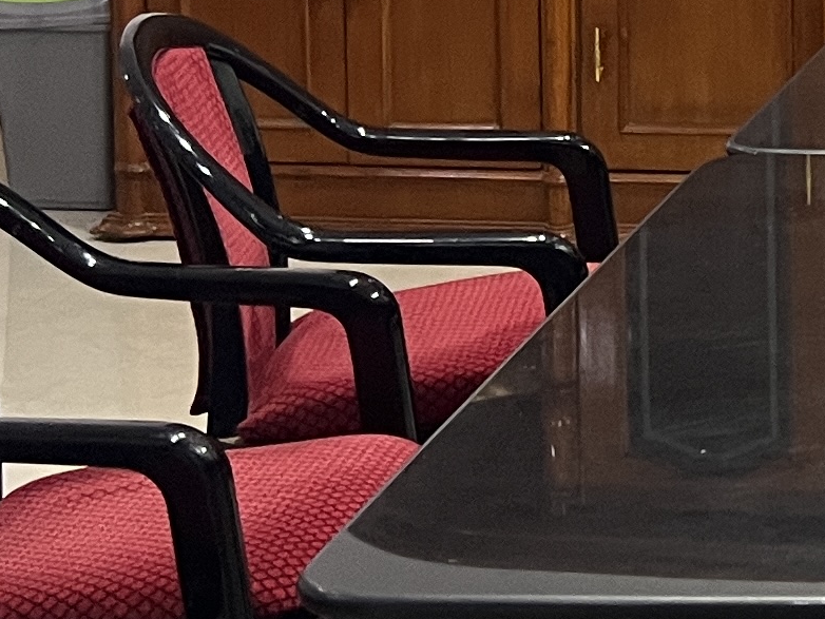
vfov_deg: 10.9
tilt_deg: -7.8
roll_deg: -2.3
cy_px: -58
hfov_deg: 13.0
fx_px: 3195
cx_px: 1582
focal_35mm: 134
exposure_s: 1/50
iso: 160
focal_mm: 5.7
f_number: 1.5
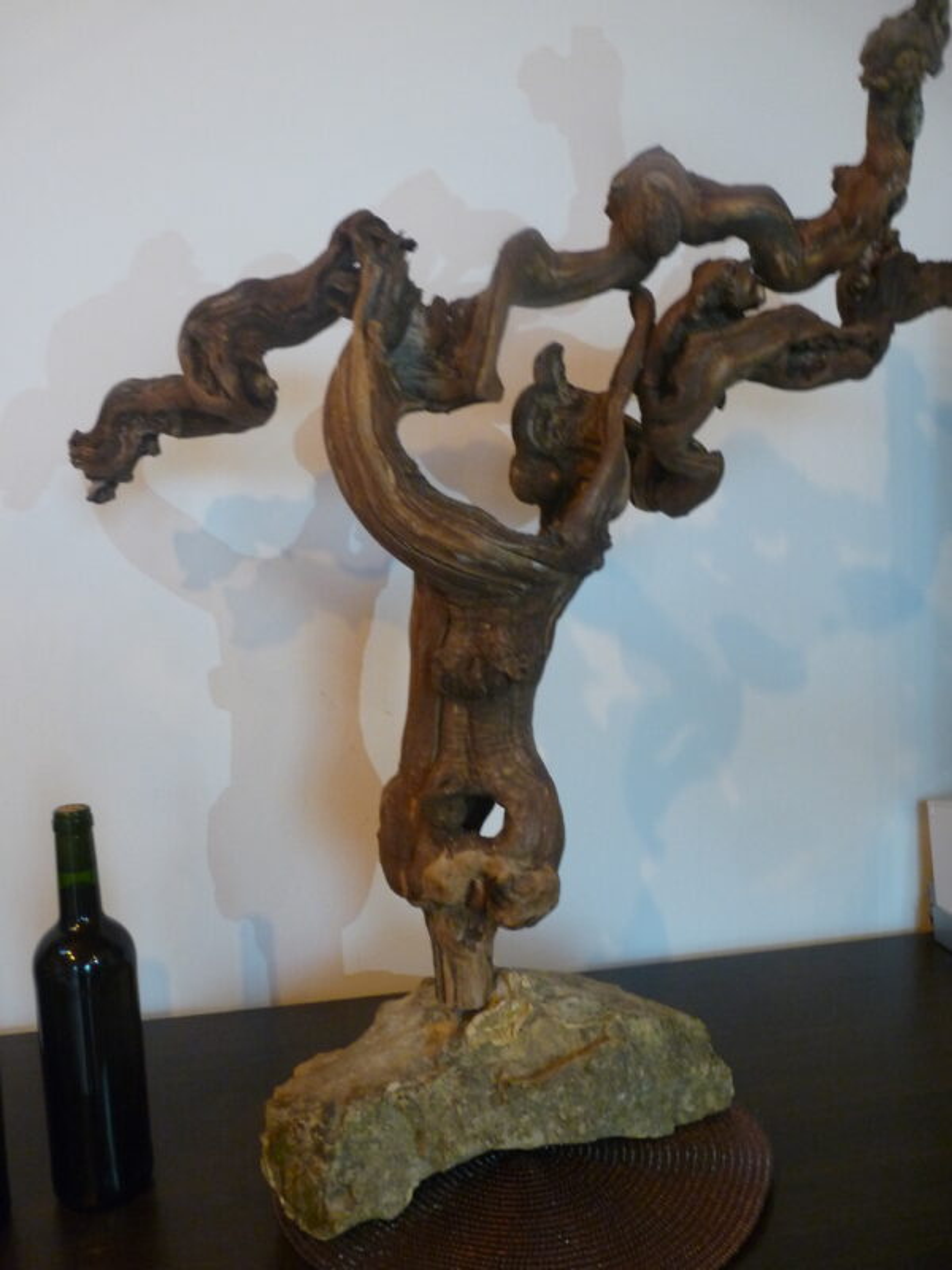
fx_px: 990
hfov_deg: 51.4
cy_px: 635
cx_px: 476
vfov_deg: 65.3
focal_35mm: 27
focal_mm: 4.8
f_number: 2.8
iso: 400
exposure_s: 1/15
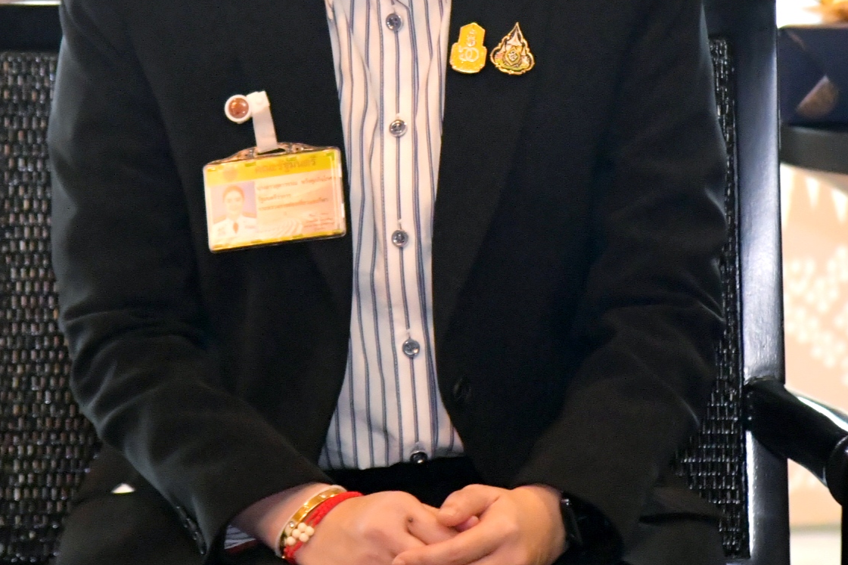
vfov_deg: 4.7
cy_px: 103
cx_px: 457
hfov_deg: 7.0
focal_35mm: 295
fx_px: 6947
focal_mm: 120
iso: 2000
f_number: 4
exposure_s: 1/200
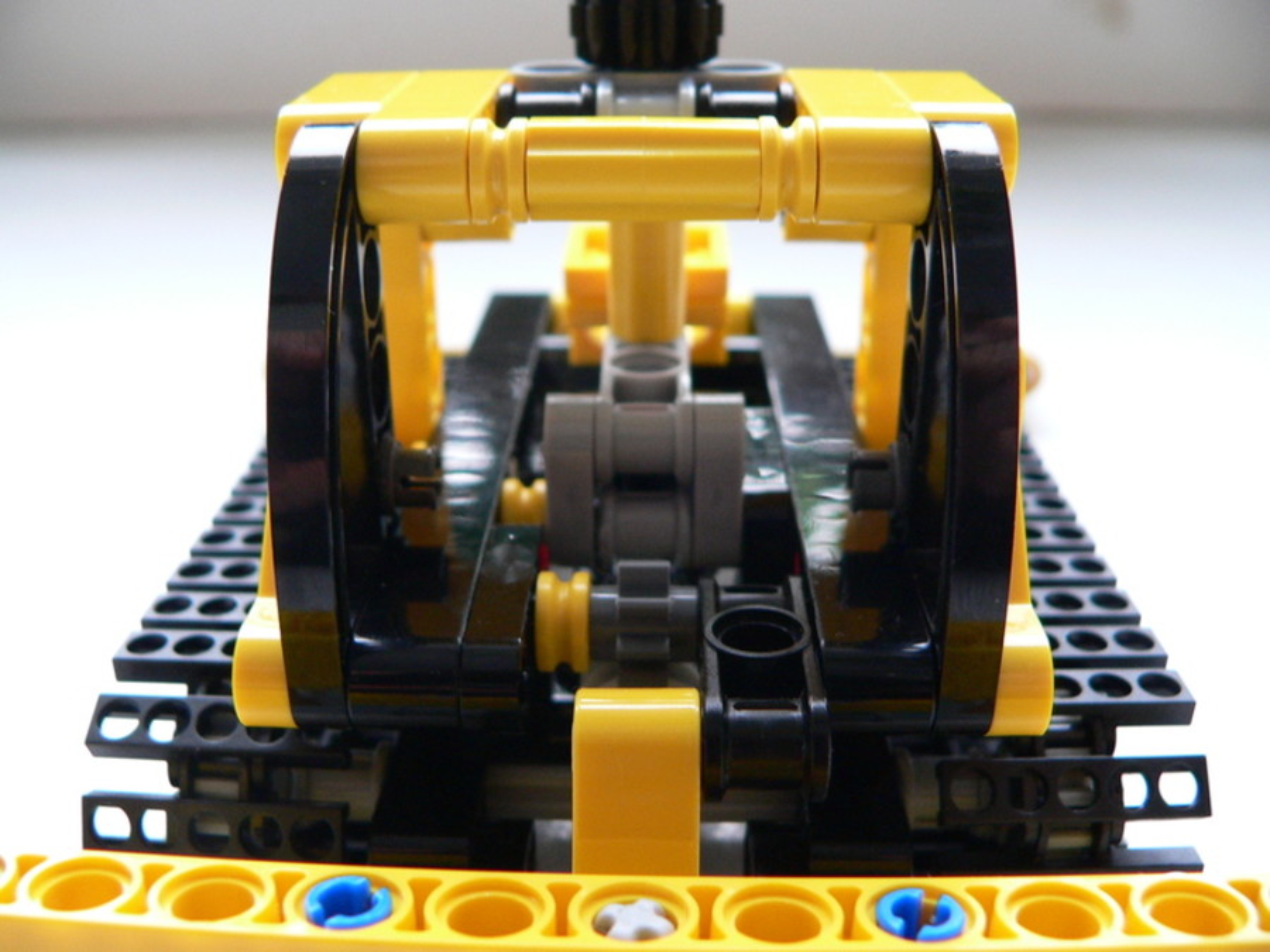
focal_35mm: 36
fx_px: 1321
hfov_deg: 51.4
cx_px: 635
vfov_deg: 39.7
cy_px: 476
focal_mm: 6
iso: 200
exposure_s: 1/10
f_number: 2.8
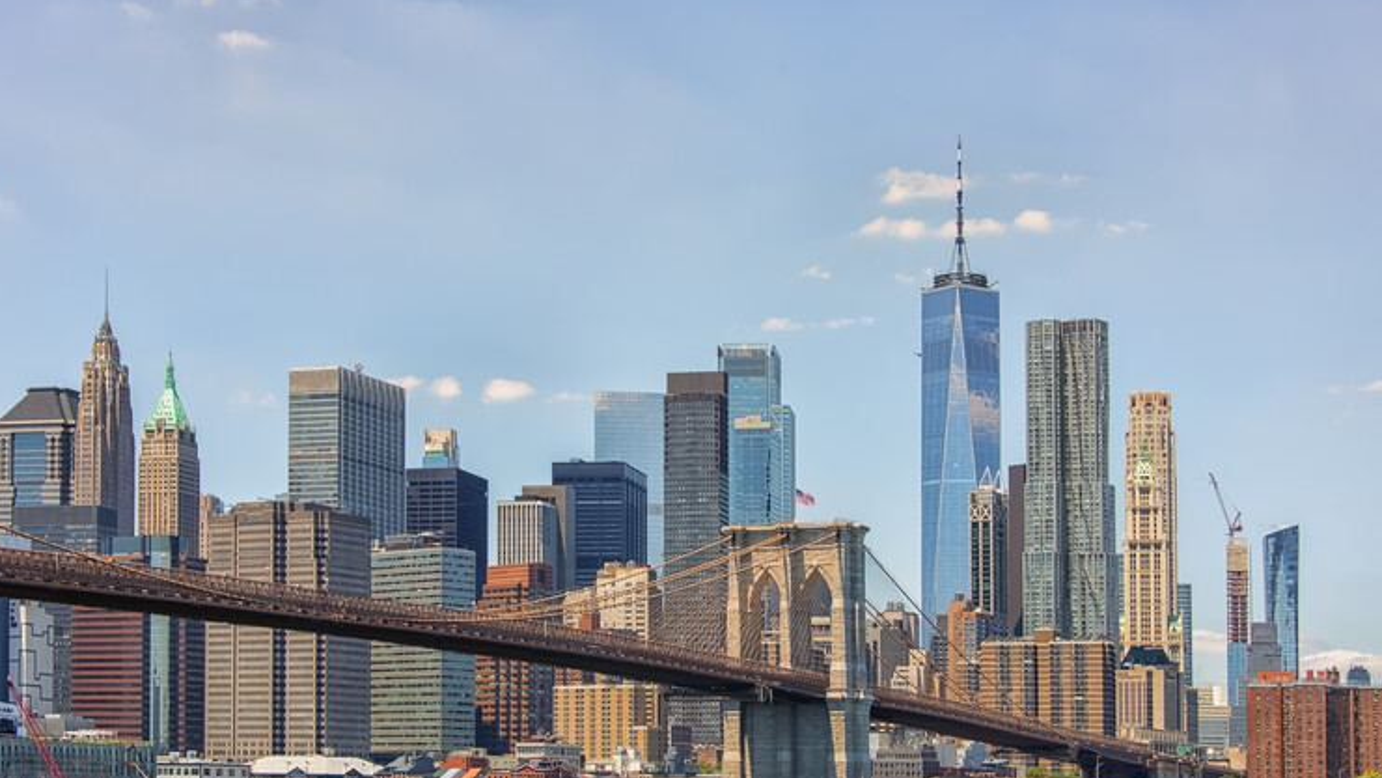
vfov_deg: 17.5
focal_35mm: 69
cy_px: 452
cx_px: 684
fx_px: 2529
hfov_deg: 30.6
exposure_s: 1/200
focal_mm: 65
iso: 64
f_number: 7.1
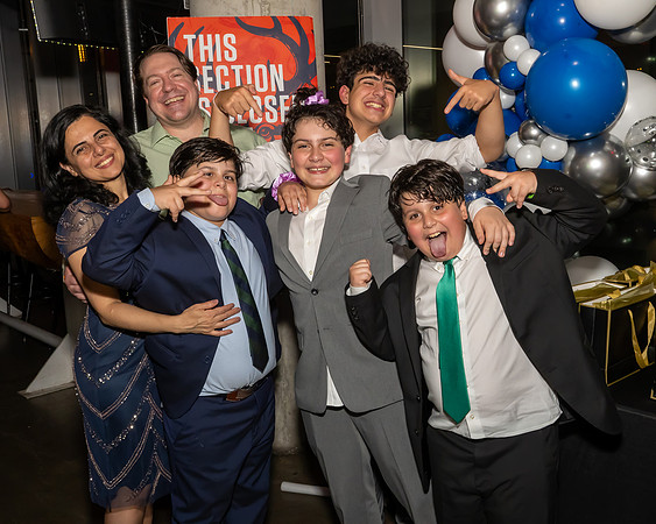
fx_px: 699
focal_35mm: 36
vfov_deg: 41.1
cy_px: 245
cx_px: 360
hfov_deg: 50.2
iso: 1000
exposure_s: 1/250
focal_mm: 20
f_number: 10
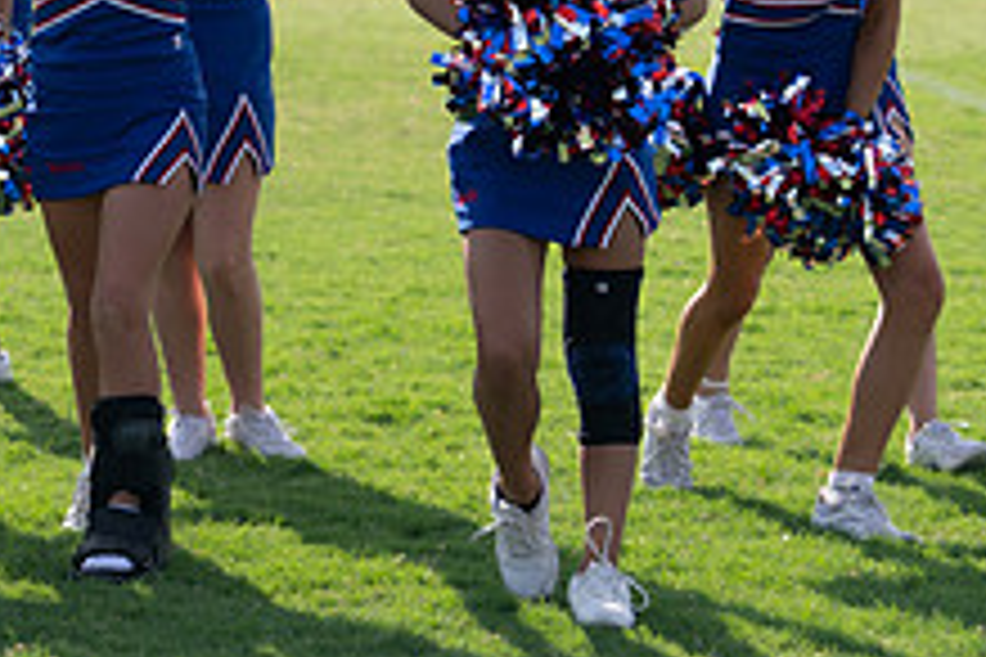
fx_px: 5286
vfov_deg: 7.1
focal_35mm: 193
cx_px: 131
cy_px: -92
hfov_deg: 10.6
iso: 100
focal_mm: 73
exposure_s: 1/1000
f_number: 3.5
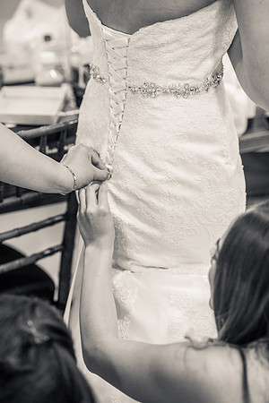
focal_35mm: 85
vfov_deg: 23.9
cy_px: 202
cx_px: 134
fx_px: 953
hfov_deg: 16.1
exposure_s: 1/200
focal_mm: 85
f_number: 2.2
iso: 2000
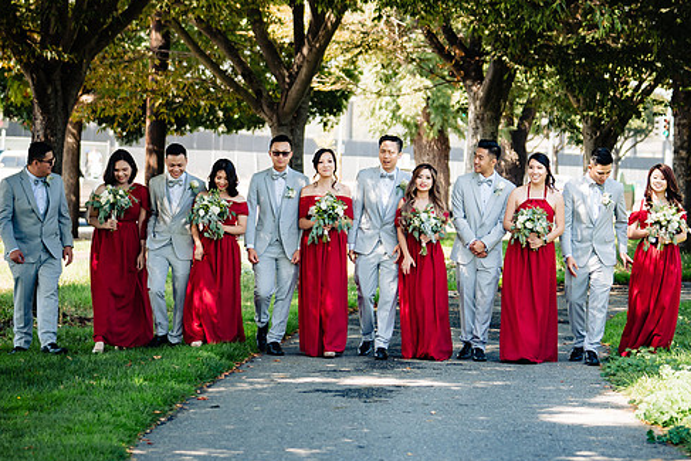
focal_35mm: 125
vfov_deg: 11.0
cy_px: 243
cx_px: 348
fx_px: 2400
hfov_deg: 16.4
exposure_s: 1/500
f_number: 2.8
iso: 200
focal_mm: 70
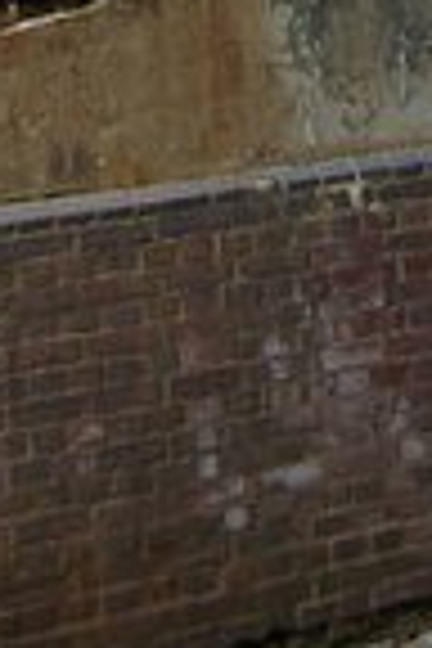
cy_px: -468
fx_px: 2012
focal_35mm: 112
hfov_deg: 12.1
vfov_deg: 15.9
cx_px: 454
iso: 200
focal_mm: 21
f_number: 5
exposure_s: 1/60
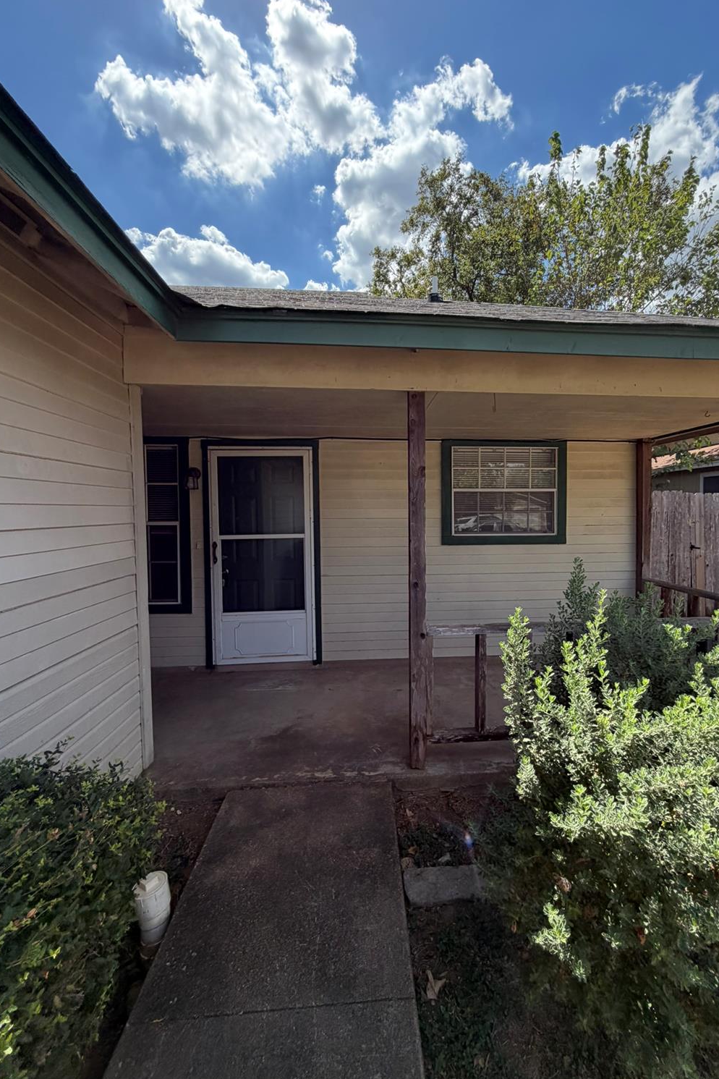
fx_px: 449
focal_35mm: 15
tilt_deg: +0.3
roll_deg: +1.1
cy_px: 532
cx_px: 398
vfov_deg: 100.4
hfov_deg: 77.1
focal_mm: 2.22
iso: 25
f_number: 2.2
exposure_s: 1/770
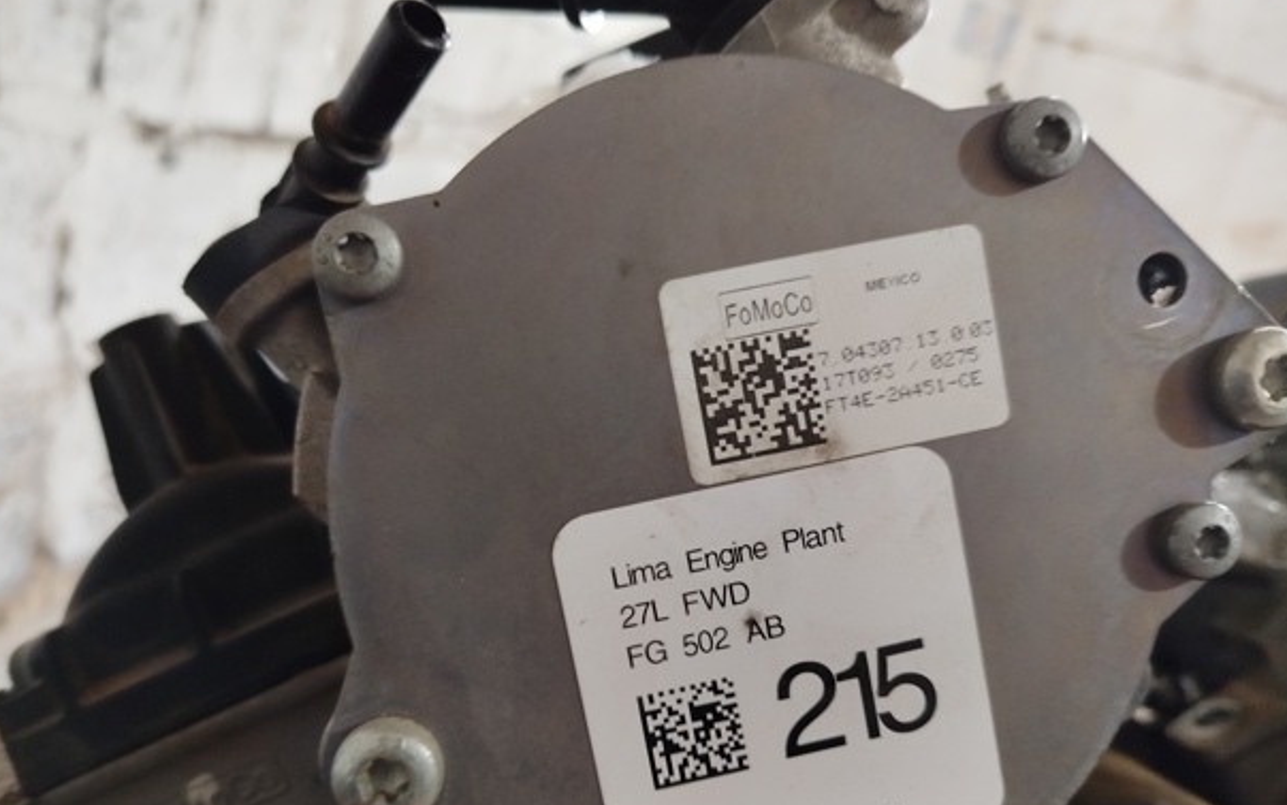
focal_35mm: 27
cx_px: 619
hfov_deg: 68.4
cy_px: 487
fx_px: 947
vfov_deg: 45.8
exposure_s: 1/20
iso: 320
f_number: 1.7
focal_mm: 5.31
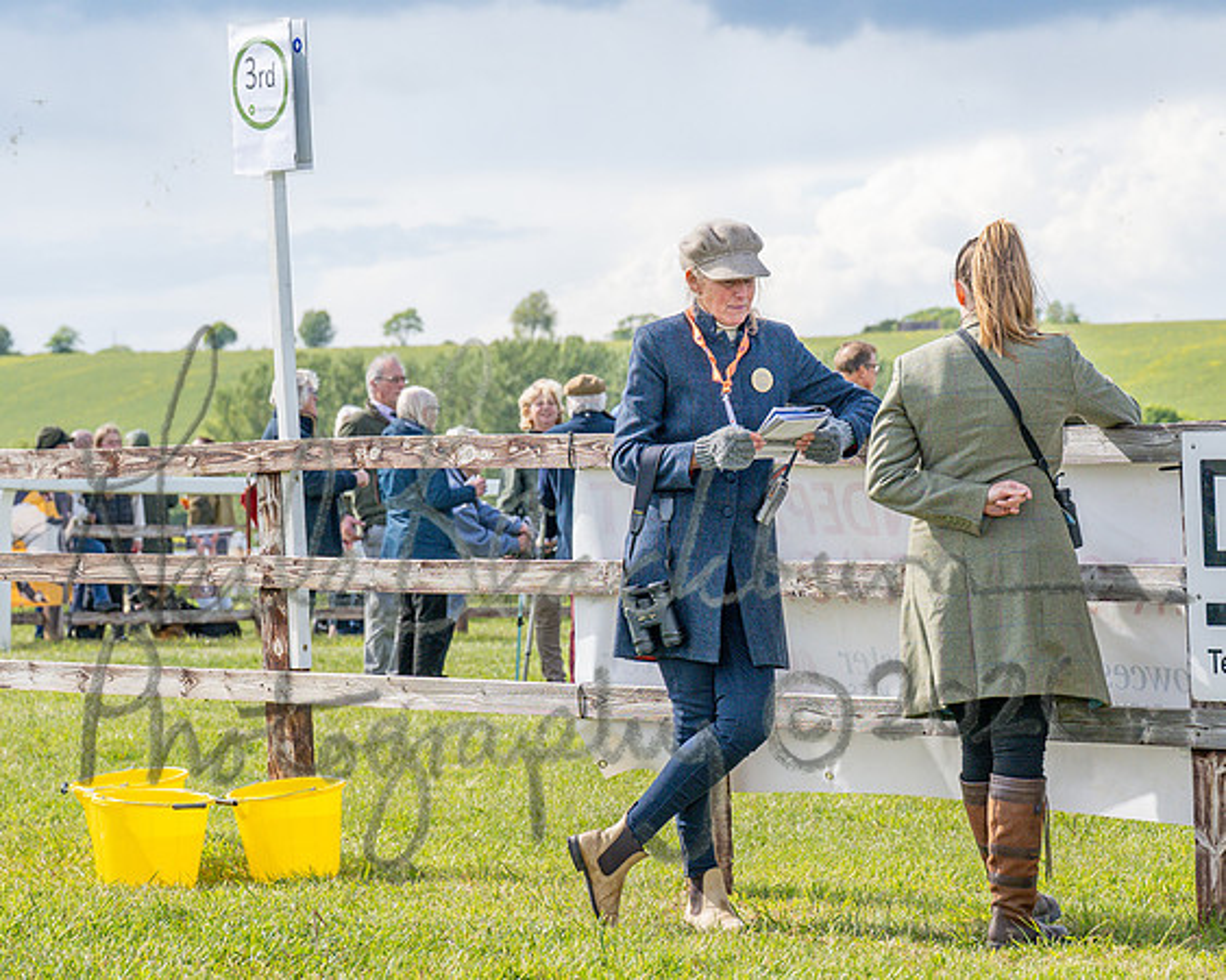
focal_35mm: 133
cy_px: 471
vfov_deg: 11.6
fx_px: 4817
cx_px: 696
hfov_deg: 14.5
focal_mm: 70
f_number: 5
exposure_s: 1/1250
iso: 400
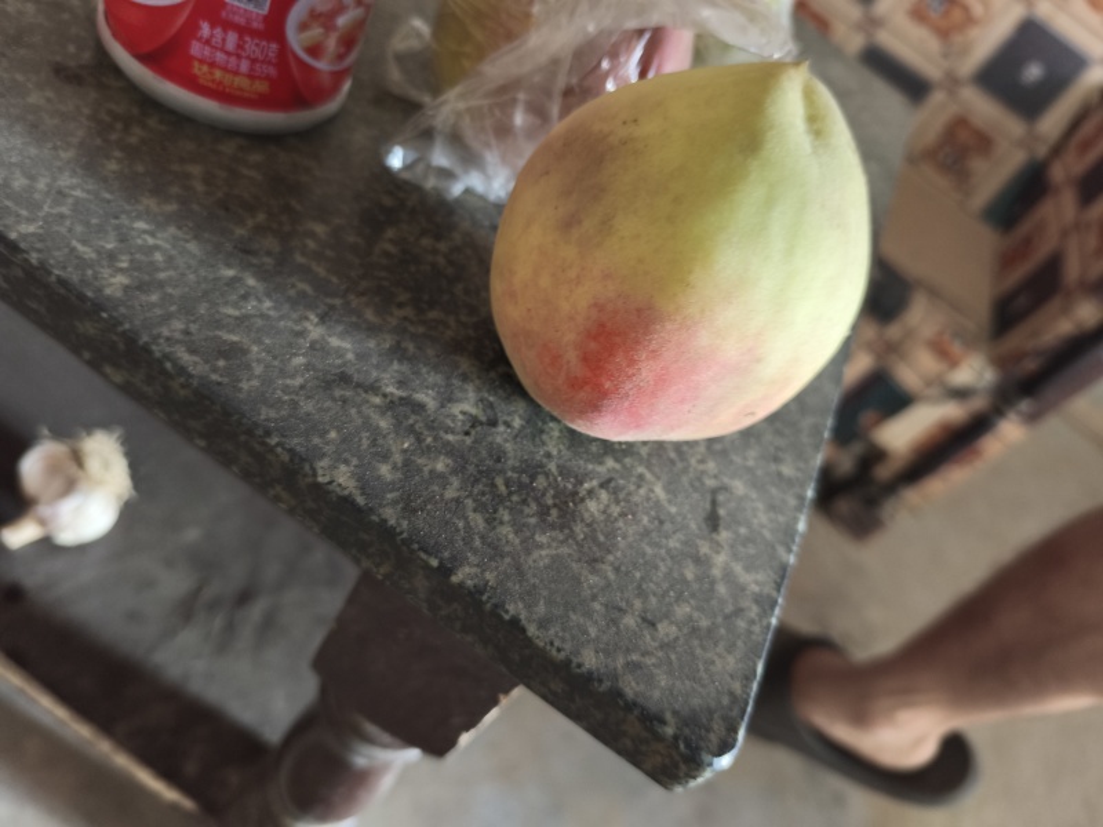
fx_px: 733
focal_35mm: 23
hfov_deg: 73.9
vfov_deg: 58.9
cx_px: 552
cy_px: 414
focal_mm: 5.84
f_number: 1.6
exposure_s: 1/33.3
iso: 800
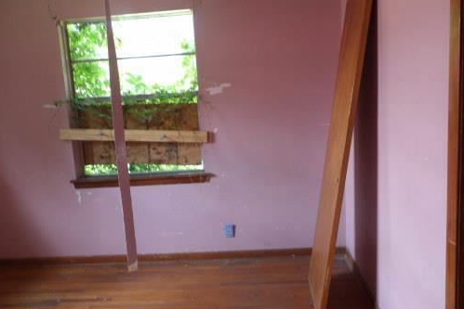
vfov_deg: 41.1
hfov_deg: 58.7
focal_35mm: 32
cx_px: 234
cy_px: 171
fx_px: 413
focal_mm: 4.3
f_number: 2.8
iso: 152
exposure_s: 1/33
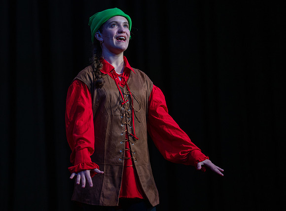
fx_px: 1989
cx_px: 138
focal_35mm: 242
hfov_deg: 8.2
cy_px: 96
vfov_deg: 6.1
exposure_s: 1/320
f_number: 2.8
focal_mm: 200
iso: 360
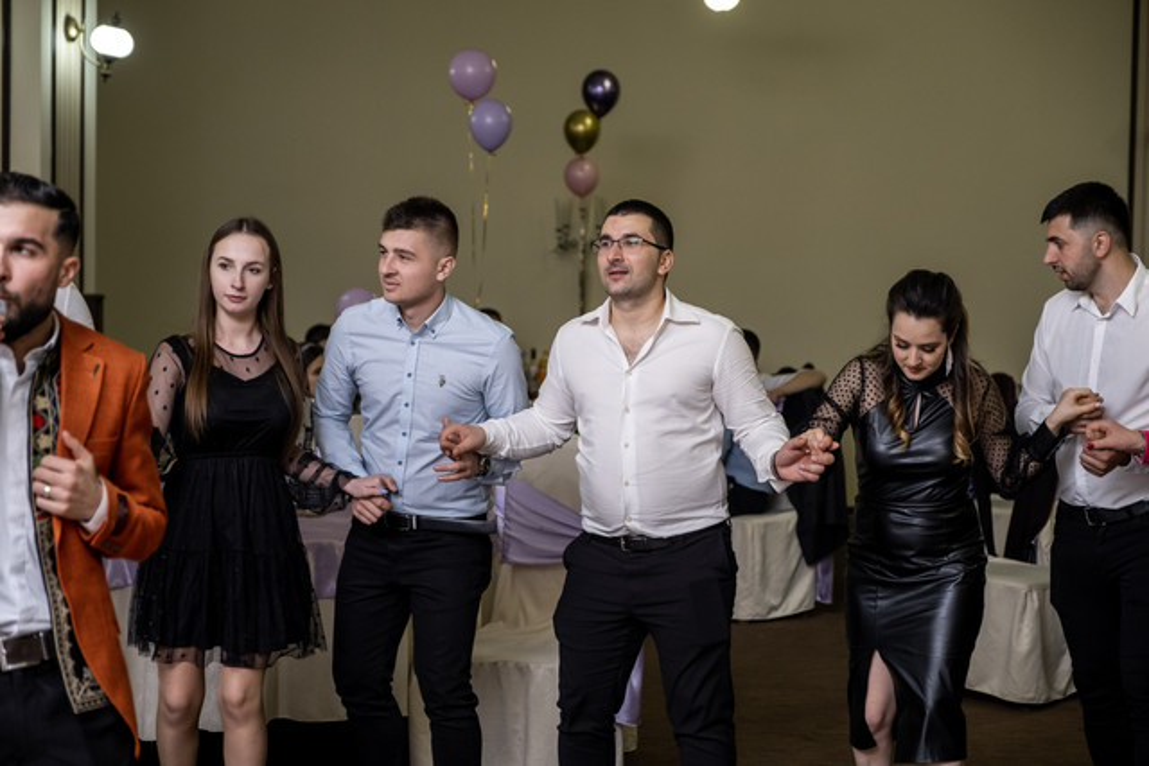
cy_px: 383
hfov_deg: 24.5
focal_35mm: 83
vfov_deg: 16.5
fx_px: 2650
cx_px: 574
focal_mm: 55
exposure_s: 1/160
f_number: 2.8
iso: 1250
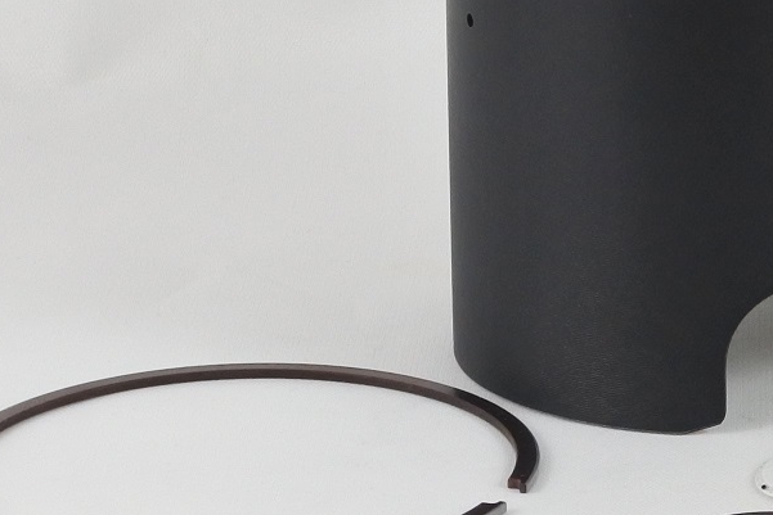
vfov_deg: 11.0
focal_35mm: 125
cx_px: 893
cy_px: 210
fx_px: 2685
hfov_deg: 15.8
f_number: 4.5
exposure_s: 1/125
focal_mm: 16.8
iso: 500
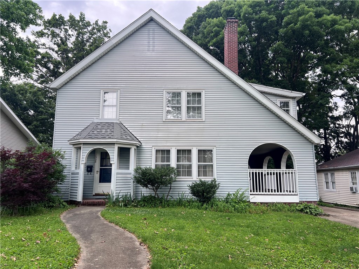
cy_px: 134
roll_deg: +0.2
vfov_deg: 53.1
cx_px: 180
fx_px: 270
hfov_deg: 67.3
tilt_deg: +8.4
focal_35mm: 26
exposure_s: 1/531
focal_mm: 5.7
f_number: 1.5
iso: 50
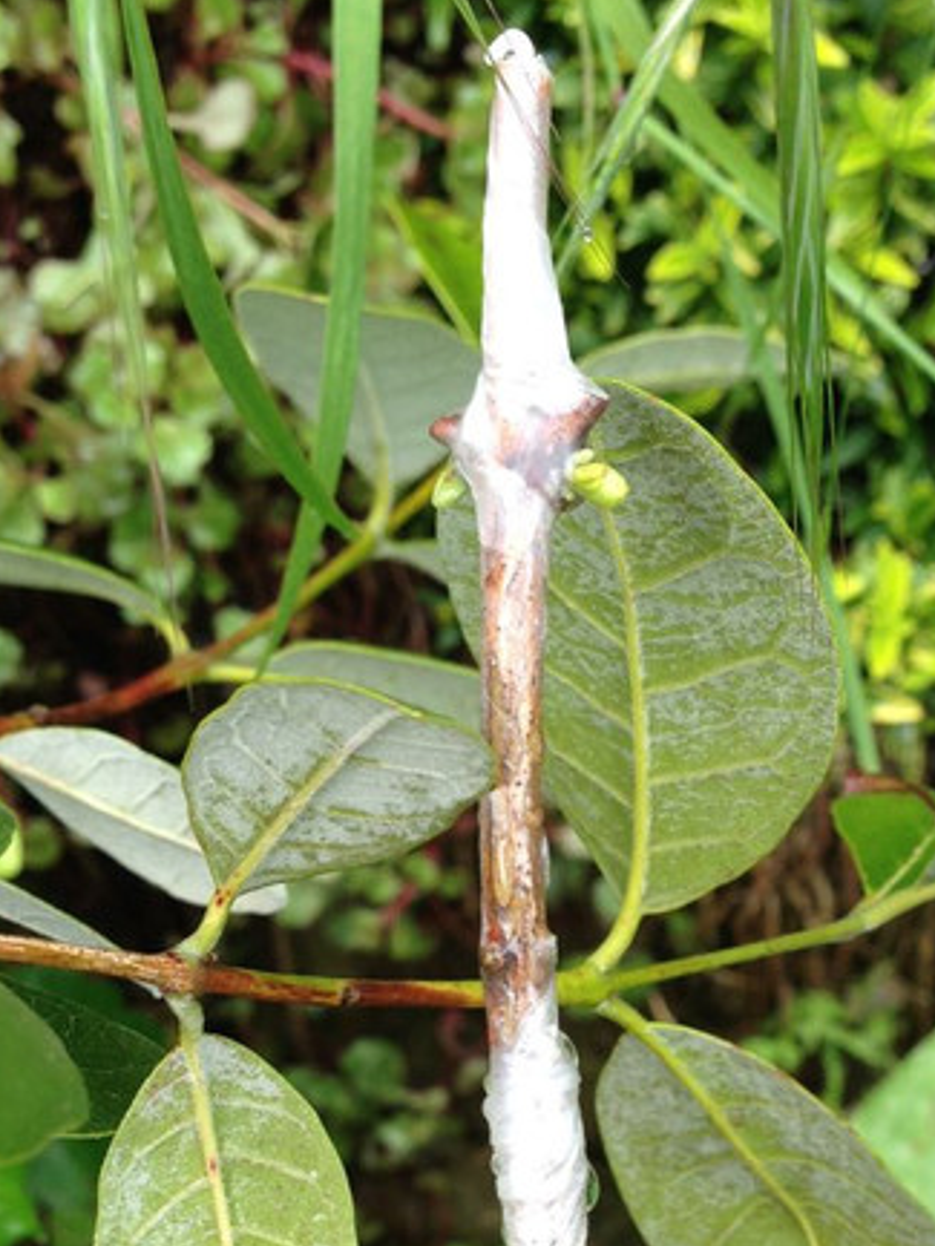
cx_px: 561
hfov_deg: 24.0
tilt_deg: -56.6
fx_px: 2196
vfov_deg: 31.2
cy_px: 906
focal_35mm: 61
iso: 50
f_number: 2.4
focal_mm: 4.12
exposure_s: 1/182
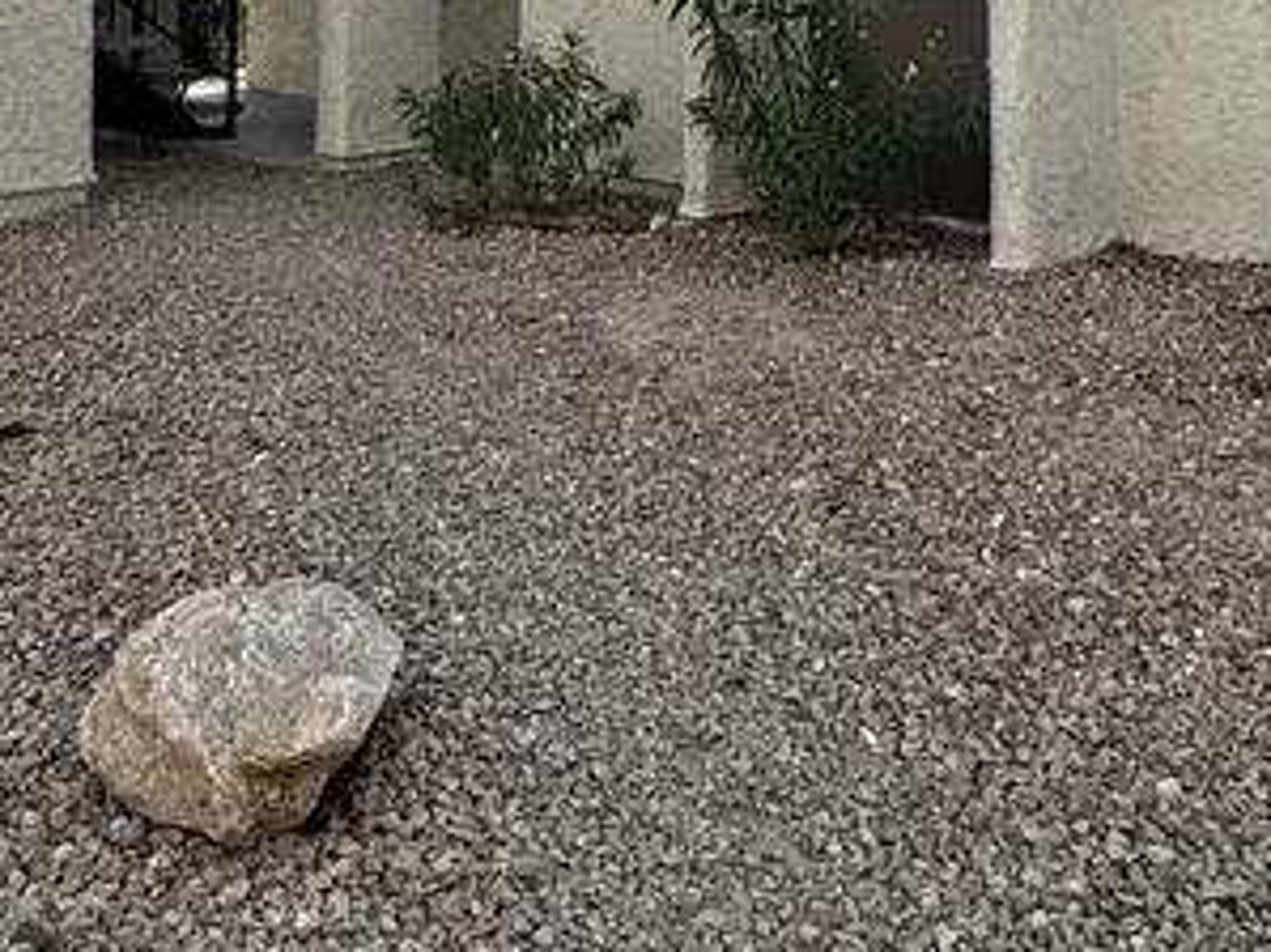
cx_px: 578
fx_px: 1762
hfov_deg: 39.6
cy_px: -183
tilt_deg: -0.9
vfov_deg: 26.9
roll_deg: +0.8
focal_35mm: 48
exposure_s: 1/1094
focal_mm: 2.22
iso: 50
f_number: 2.2
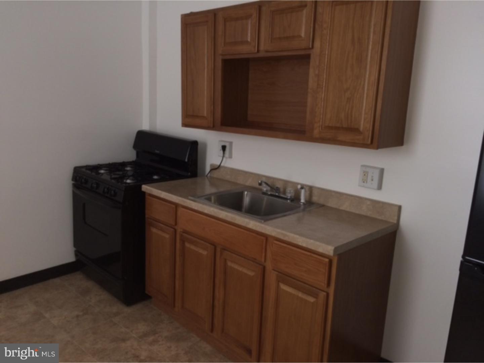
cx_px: 242
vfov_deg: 48.2
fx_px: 405
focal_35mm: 29
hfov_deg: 61.7
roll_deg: -2.8
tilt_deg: -12.2
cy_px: 182
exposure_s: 1/30
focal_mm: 4.15
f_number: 2.2
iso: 32
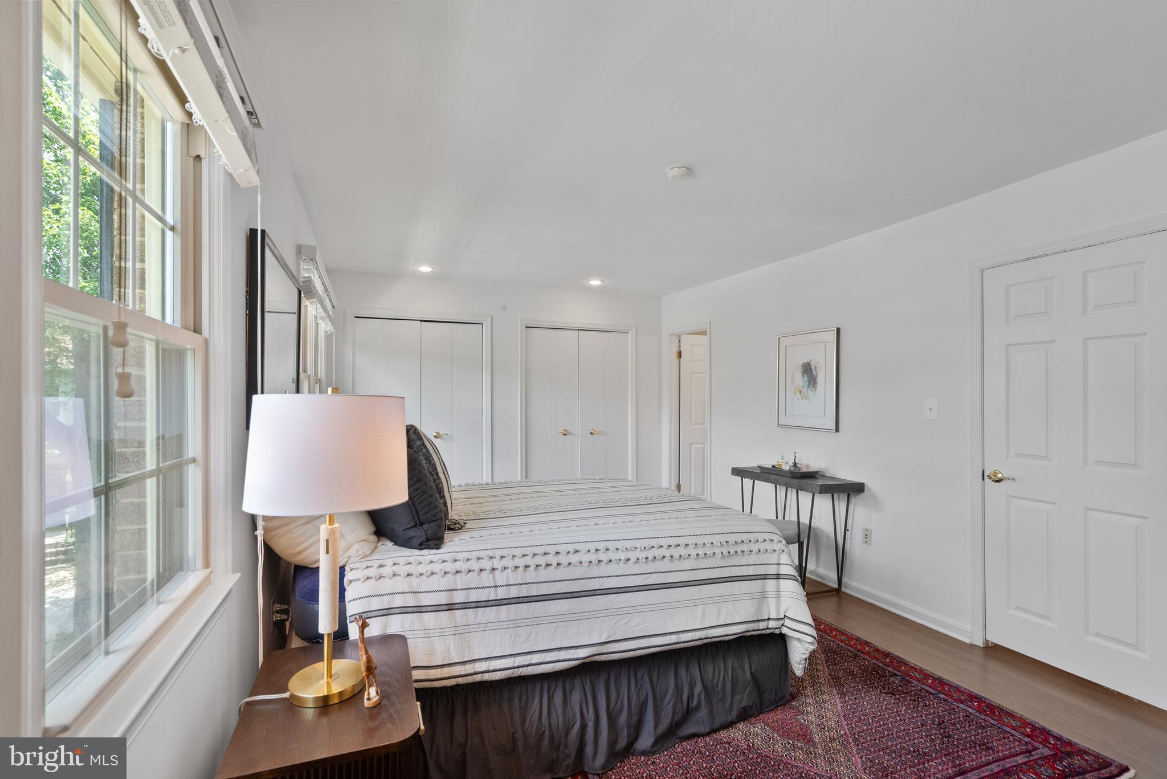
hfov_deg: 96.7
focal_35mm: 16
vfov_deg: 73.8
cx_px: 584
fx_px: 519
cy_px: 390
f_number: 8
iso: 800
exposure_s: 1/20
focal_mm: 16
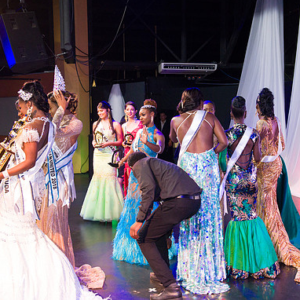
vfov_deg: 34.7
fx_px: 480
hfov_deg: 34.5
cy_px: 149
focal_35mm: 49
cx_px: 183
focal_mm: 38
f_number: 5
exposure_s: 1/160
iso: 4000
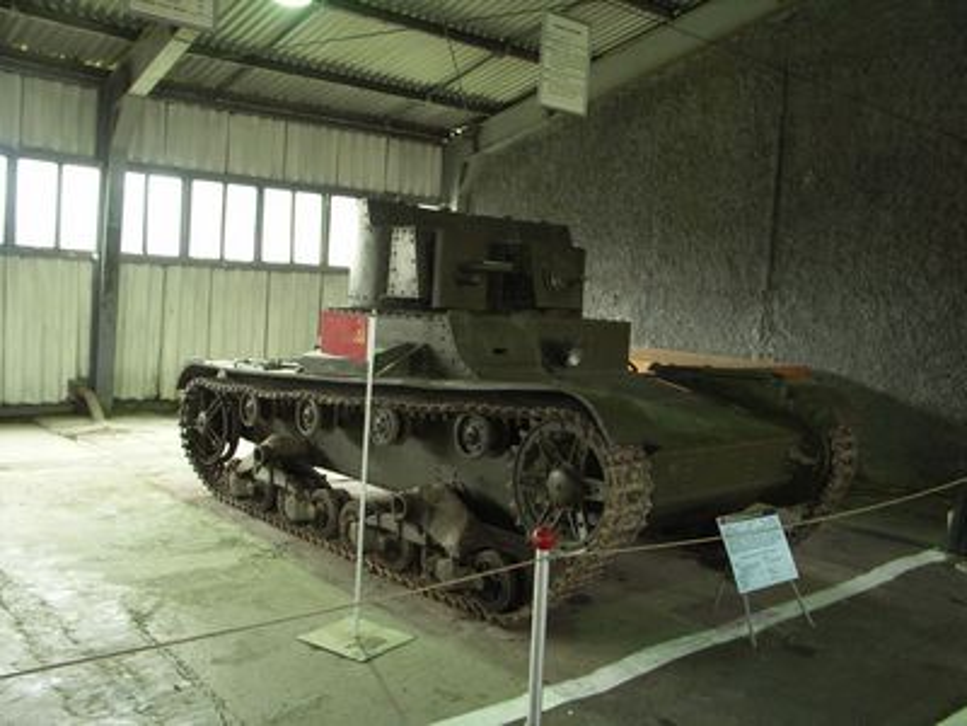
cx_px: 484
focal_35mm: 31
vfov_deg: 45.4
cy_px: 363
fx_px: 866
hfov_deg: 58.4
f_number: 2.8
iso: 125
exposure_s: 1/6
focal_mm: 8
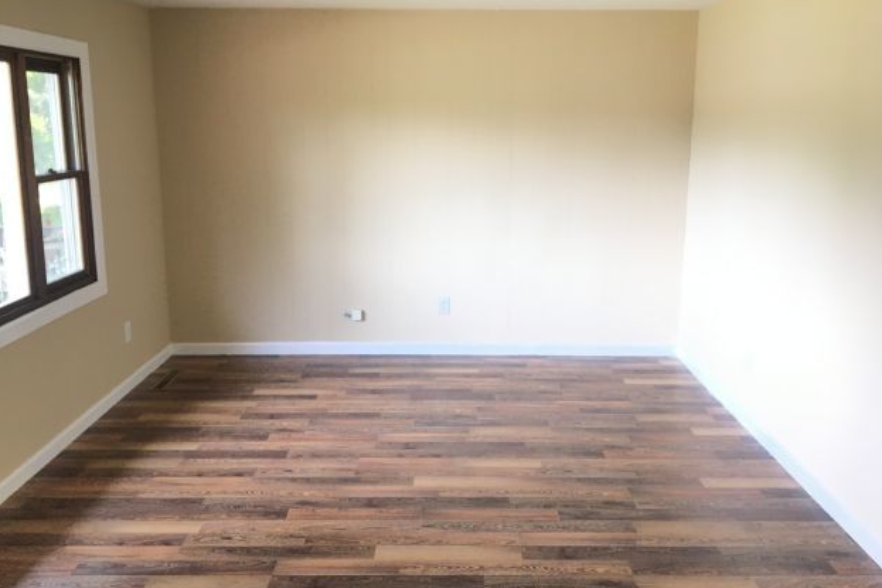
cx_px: 450
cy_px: 261
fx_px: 759
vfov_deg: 42.2
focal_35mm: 31
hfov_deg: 60.3
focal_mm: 4.15
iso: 40
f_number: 2.2
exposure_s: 1/30
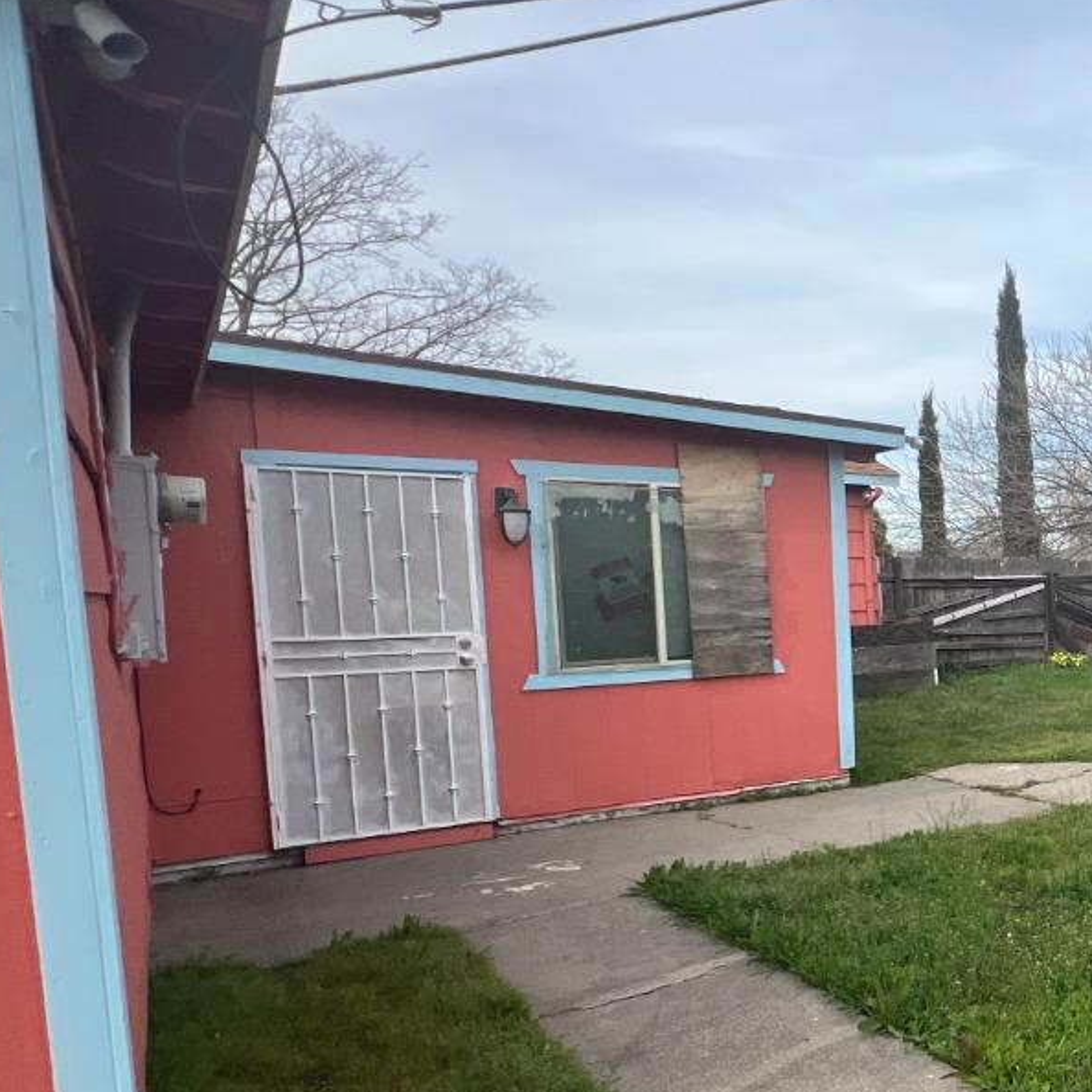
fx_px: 1035
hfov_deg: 40.1
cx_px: 1300
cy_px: 668
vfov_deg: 55.1
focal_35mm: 29
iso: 32
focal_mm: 1.57
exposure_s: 1/881
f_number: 1.8
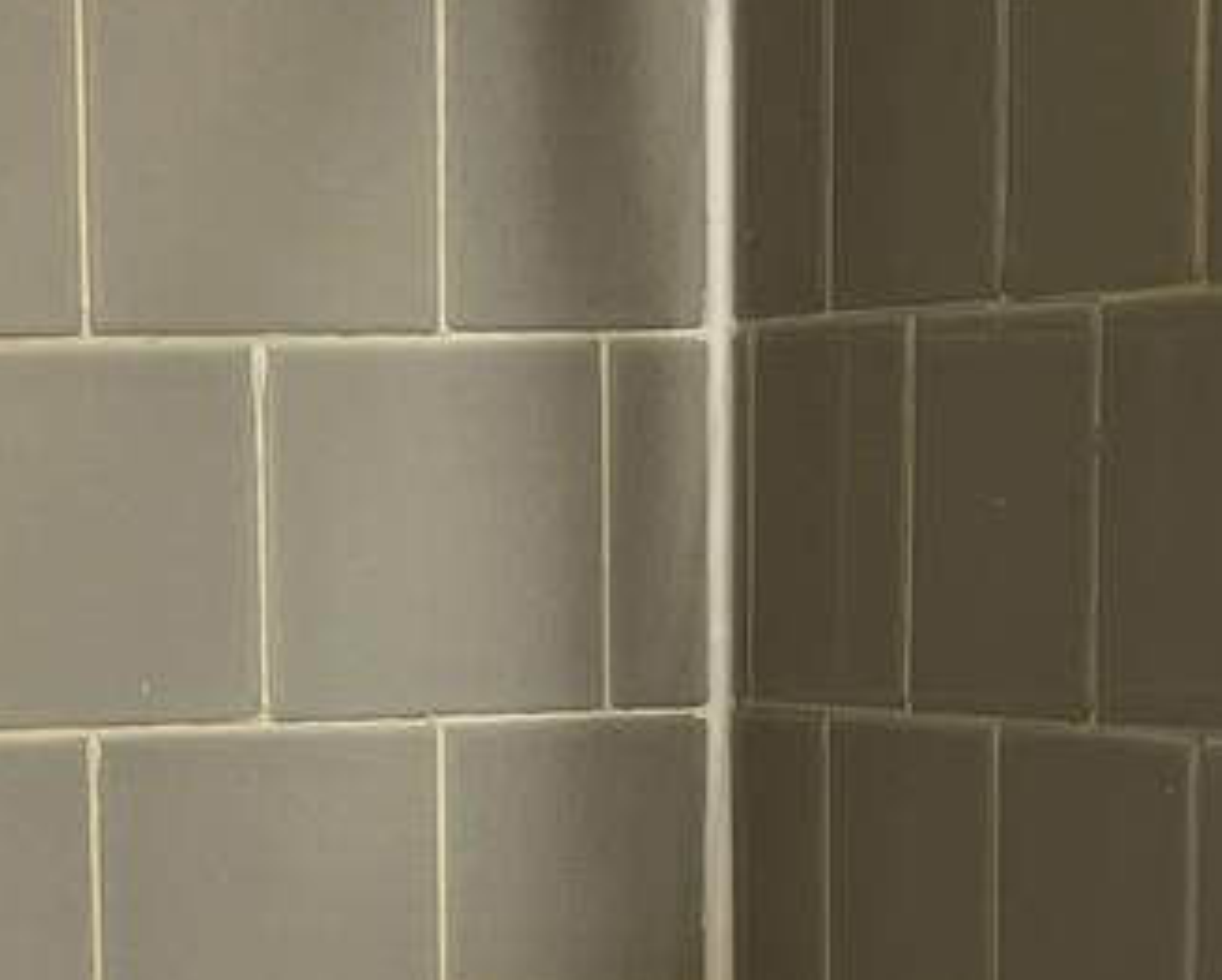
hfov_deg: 12.1
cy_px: 1571
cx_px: 258
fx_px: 5754
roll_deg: +1.5
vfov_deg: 9.4
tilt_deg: -9.7
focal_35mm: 159
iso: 80
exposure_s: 1/60
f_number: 1.5
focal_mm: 5.7
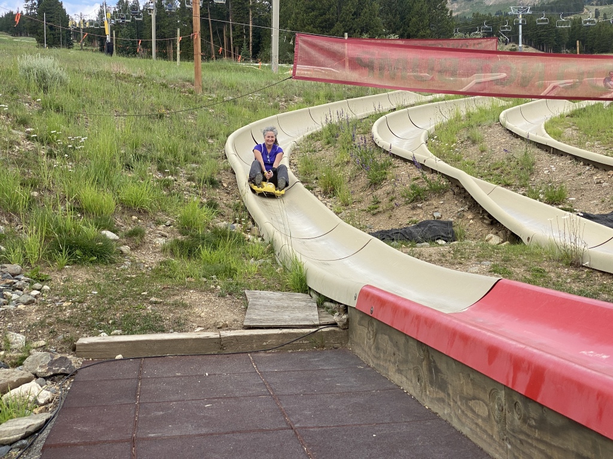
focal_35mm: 52
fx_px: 921
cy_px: 230
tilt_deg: +0.0
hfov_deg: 36.8
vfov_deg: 28.0
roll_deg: +1.9
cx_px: 306
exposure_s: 1/826
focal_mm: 6
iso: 20
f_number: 2
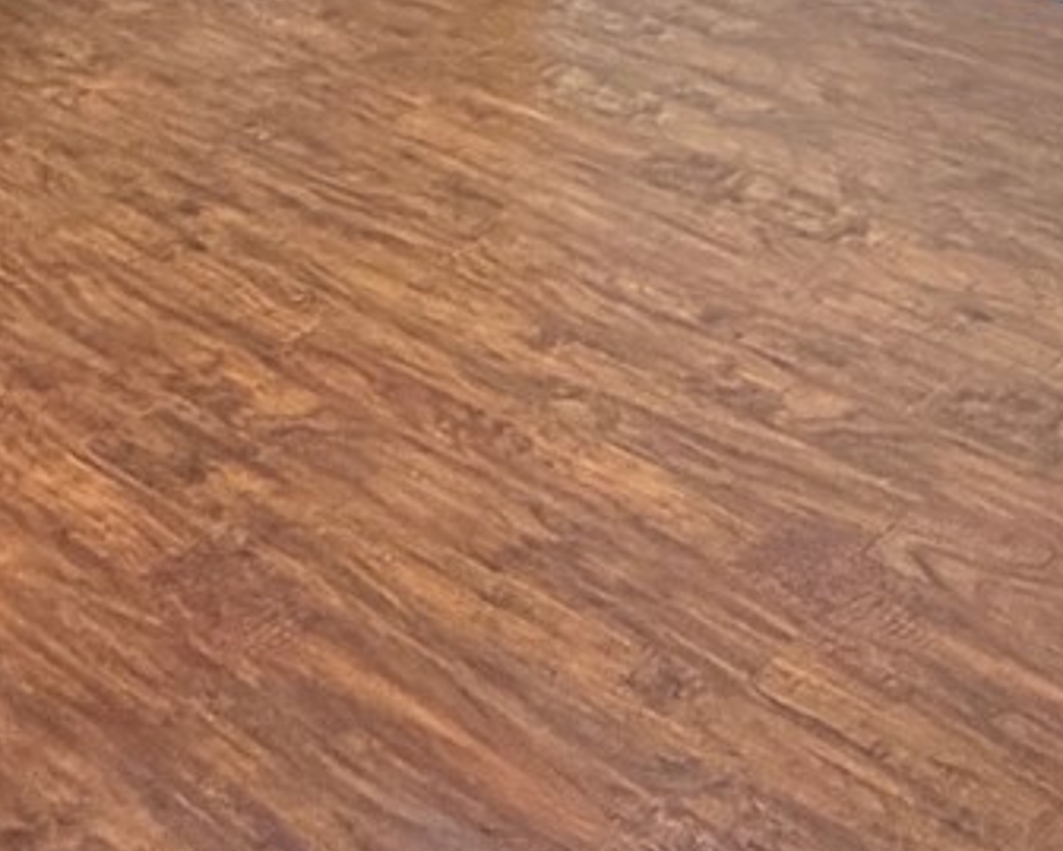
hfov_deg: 29.0
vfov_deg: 19.4
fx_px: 2046
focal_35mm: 65
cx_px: 680
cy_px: -544
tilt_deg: -4.2
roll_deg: -0.9
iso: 200
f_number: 2.2
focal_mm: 2.22
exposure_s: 1/60
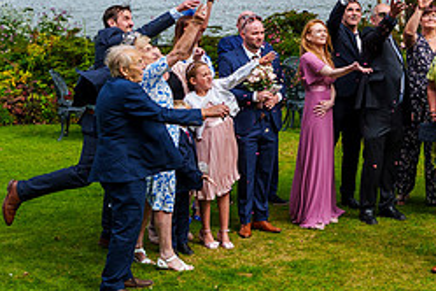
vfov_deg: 15.4
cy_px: 61
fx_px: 1066
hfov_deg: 21.7
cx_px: 502
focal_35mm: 88
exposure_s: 1/4000
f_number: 3.5
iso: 400
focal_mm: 32
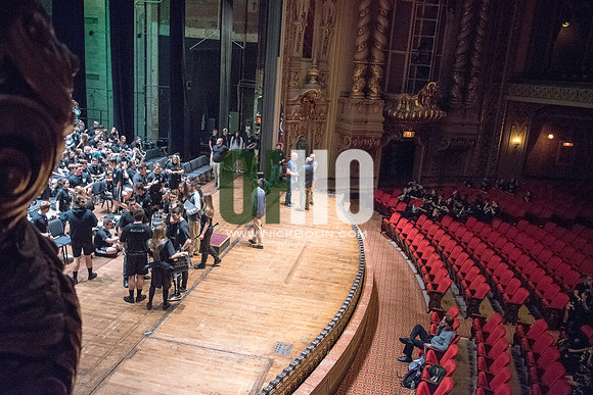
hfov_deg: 58.7
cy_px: 198
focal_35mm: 32
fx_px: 527
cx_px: 296
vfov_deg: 41.1
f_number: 3.5
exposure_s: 1/400
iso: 4000
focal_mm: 32
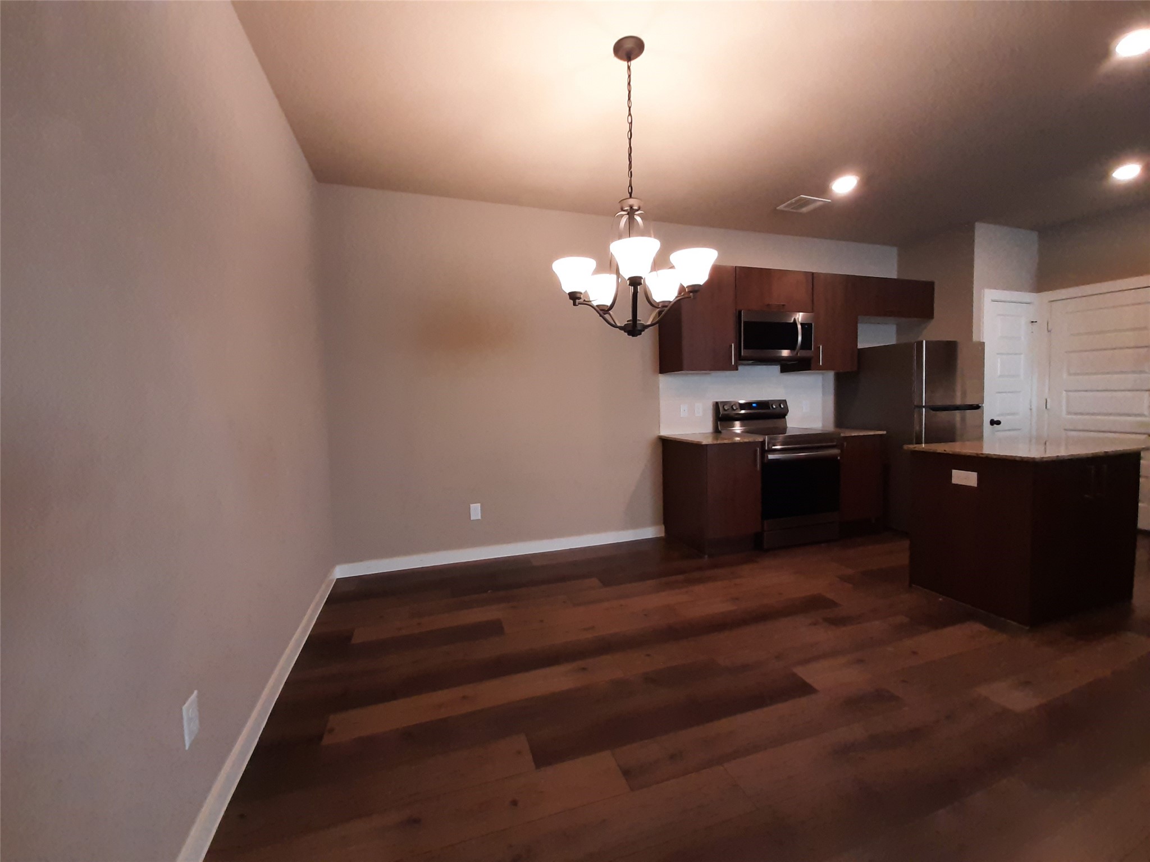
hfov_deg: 106.2
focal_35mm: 13
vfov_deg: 89.9
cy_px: 431
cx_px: 575
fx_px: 432
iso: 160
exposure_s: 1/40
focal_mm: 1.42
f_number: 2.2
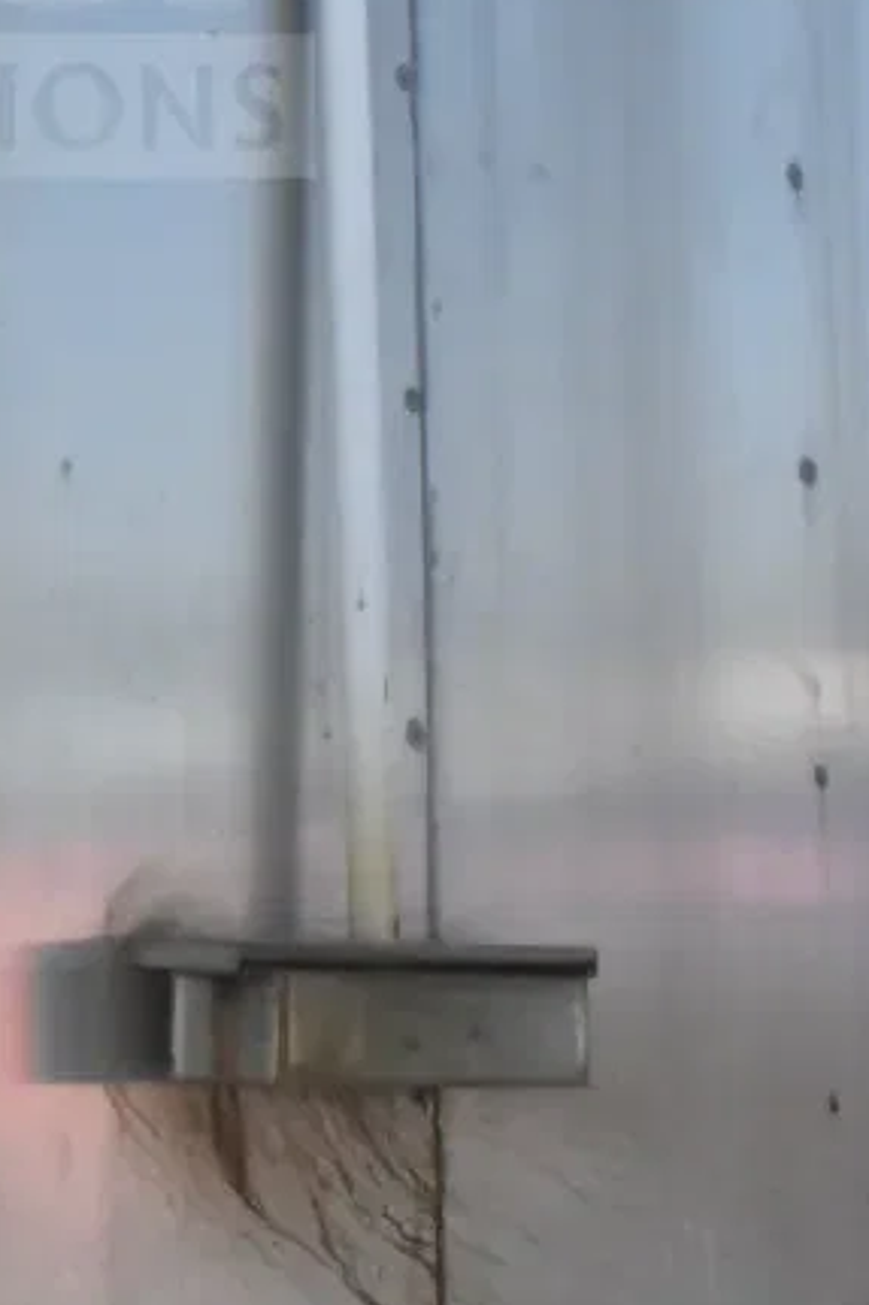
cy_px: -62
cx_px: -27
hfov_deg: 13.2
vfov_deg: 19.3
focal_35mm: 102
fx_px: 3696
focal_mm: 32
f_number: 20
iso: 6400
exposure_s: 1/1600
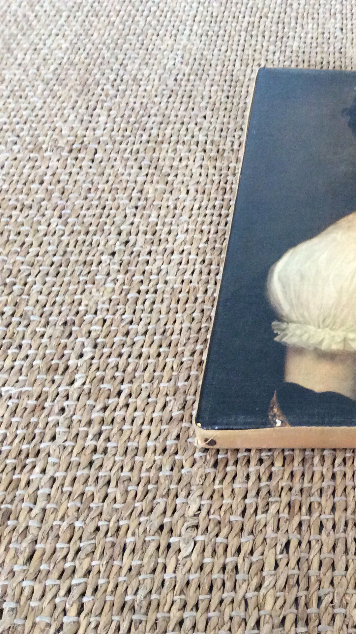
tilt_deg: -46.3
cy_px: 318
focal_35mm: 47
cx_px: 404
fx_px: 789
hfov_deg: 23.6
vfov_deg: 43.7
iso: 320
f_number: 2.4
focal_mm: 3.3
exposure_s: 1/25
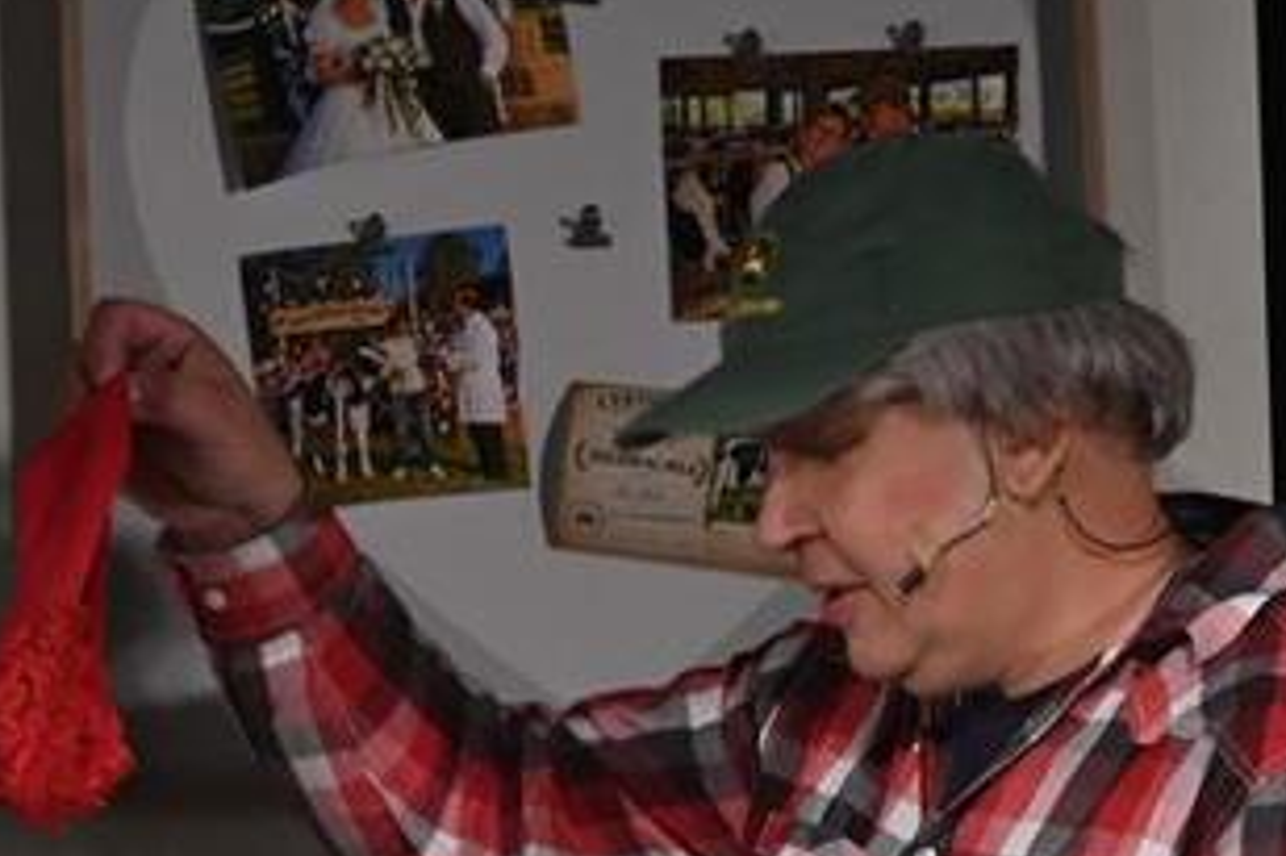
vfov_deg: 3.2
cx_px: 117
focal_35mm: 435
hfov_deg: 4.7
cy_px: 745
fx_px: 15530
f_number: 4.8
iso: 1600
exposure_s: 1/125
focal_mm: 135
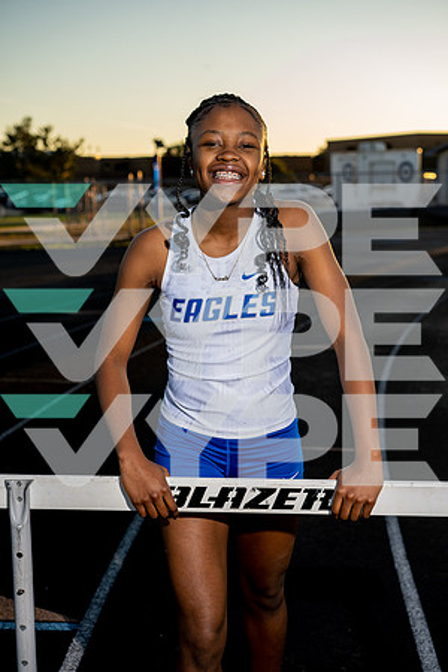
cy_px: 336
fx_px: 1027
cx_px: 224
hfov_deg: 24.6
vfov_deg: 36.2
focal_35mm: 55
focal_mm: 55
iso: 125
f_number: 4.5
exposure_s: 1/200
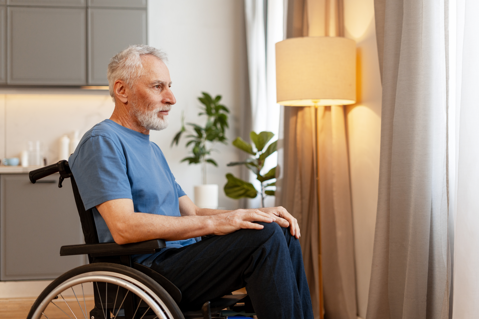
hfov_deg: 39.6
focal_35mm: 50
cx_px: 240
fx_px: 665
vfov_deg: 27.0
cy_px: 160
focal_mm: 50
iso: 500
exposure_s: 1/200
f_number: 2.2
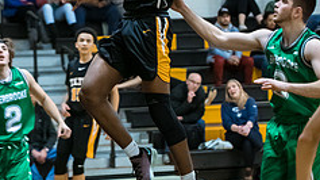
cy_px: 77
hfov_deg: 10.3
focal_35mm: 209
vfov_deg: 5.8
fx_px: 1772
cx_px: 128
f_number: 2.8
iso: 3200
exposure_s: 1/400
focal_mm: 70
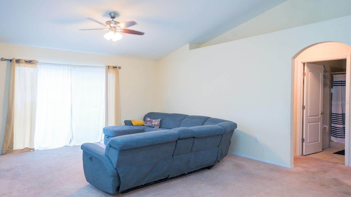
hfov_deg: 71.9
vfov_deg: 44.4
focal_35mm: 26
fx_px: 242
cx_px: 170
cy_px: 102
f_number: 2.8
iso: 800
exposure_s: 1/80
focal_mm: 24
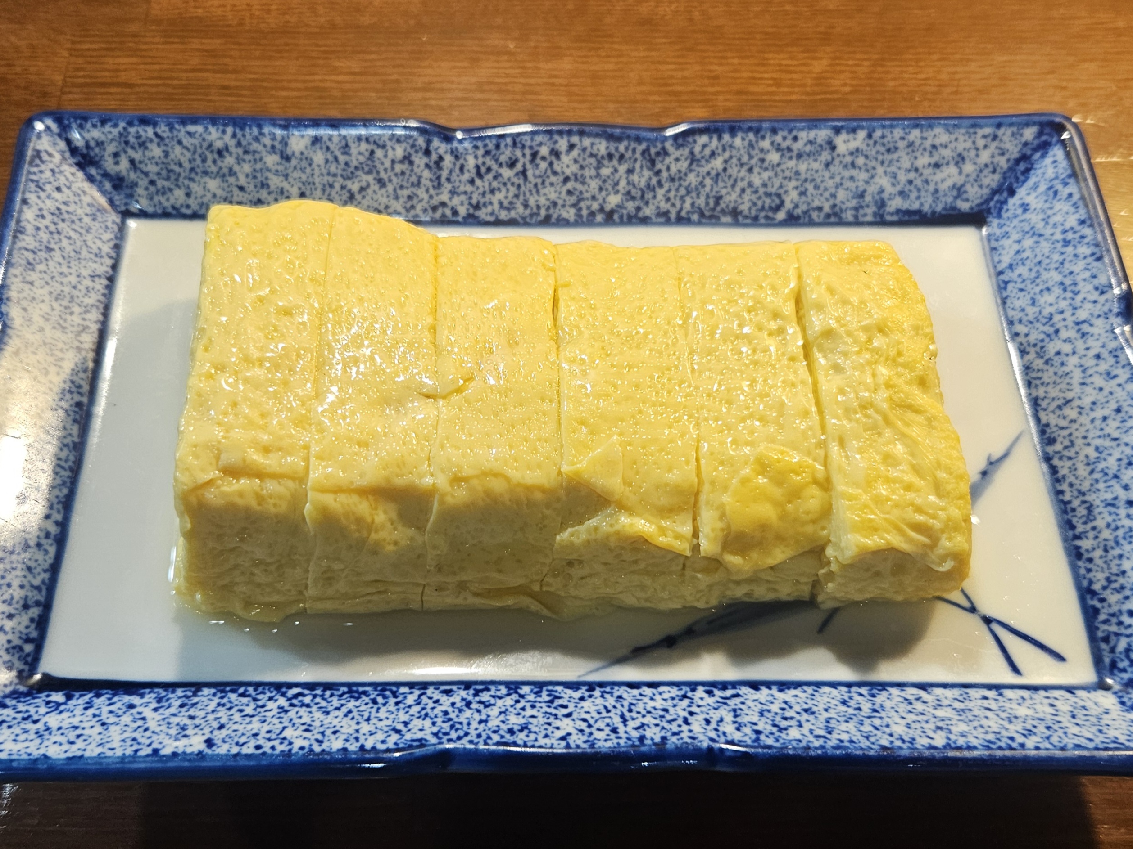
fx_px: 753
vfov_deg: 58.9
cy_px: 424
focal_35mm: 23
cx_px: 566
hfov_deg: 73.9
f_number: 1.8
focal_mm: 5.4
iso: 160
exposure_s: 1/101
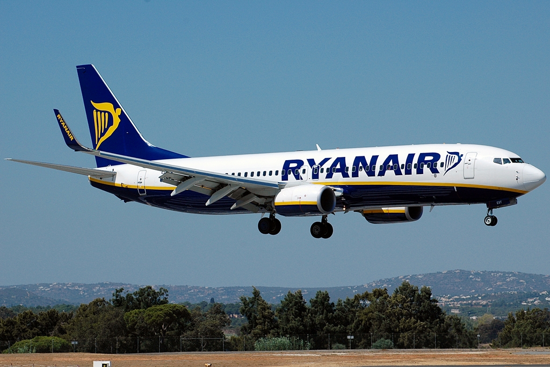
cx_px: 275
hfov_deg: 10.2
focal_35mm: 202
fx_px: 3094
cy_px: 184
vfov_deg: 6.8
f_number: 9
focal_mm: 135
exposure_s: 1/1250
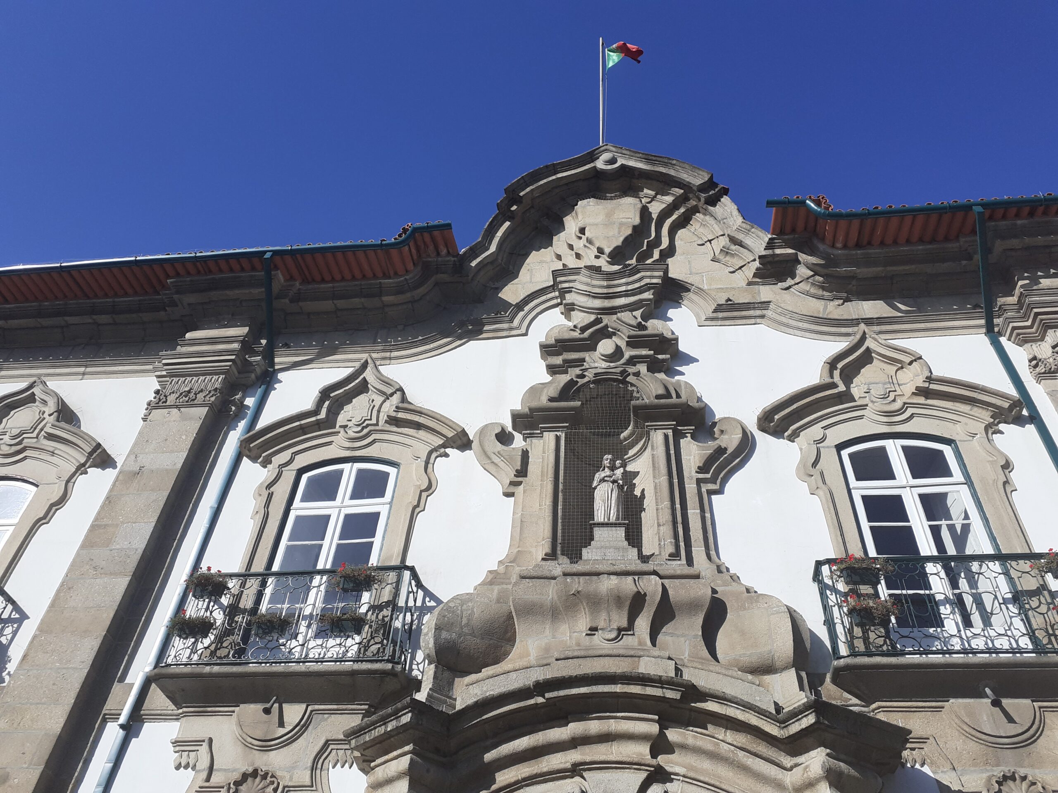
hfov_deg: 65.3
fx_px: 825
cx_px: 529
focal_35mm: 27
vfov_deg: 51.4
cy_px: 396
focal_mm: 3.6
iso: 40
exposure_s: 1/2481
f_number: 1.9
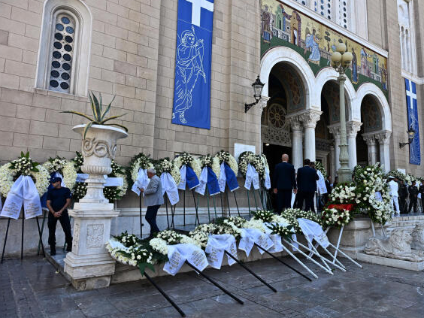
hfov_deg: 65.0
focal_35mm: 27
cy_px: 154
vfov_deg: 51.3
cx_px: 244
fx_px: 331
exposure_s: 1/320
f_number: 5.6
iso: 200
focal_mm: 24
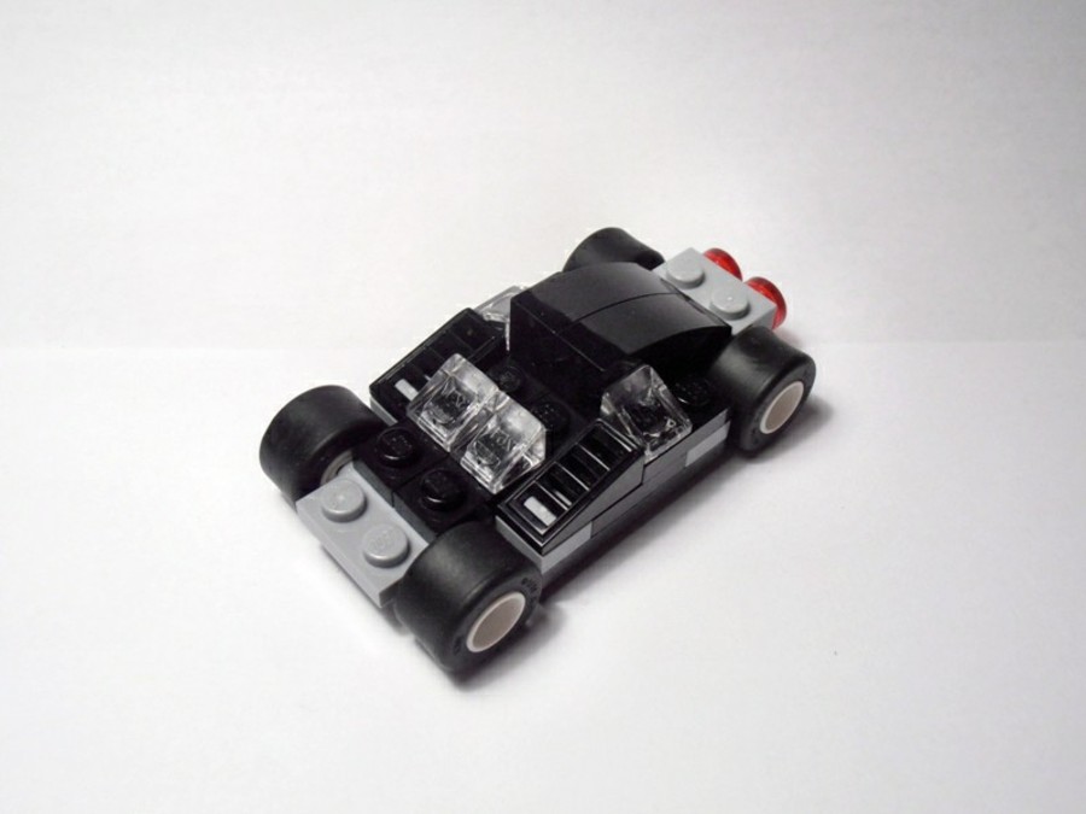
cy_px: 407
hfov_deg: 50.1
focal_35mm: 37
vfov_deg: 38.7
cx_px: 543
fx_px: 1161
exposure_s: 1/50
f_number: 3.9
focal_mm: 6.61
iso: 80
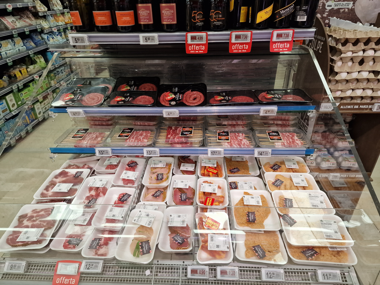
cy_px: 142
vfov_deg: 58.9
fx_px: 252
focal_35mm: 23
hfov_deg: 73.9
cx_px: 190
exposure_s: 1/187
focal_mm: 6.4
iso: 50
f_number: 1.8
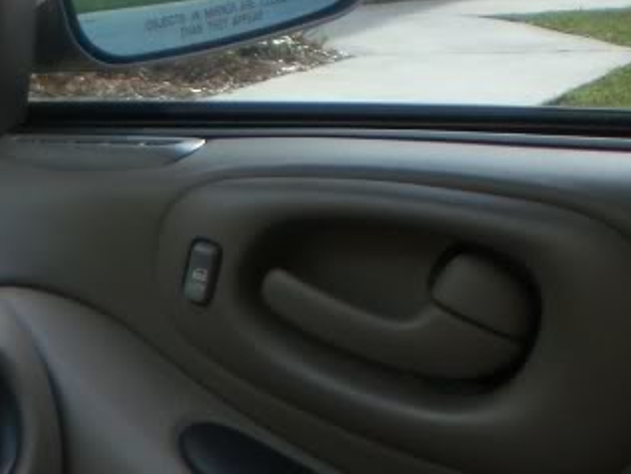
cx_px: -303
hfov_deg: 15.8
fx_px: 2097
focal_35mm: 115
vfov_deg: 12.4
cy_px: 665
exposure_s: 1/200
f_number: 3.1
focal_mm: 6.3
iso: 100
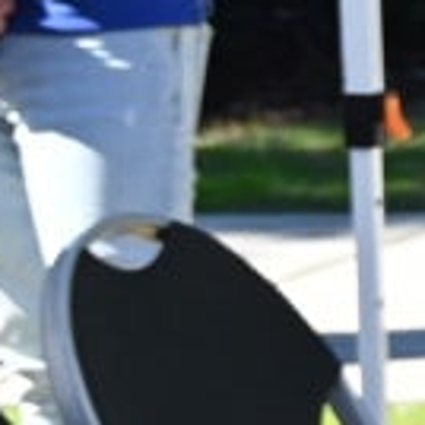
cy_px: 507
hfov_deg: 4.9
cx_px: 1729
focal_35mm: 320
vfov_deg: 5.5
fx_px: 4445
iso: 180
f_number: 5.6
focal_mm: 35
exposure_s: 1/250
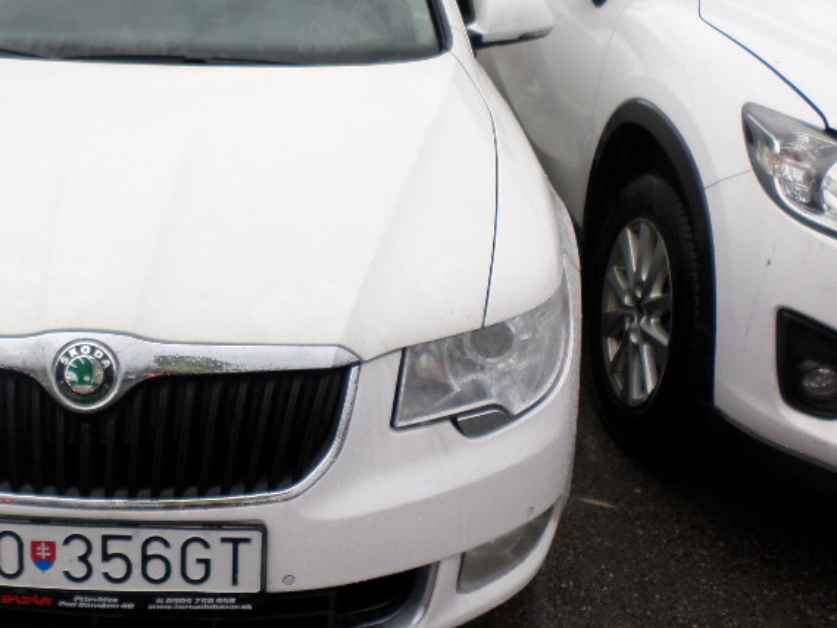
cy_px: 254
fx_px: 1088
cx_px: 200
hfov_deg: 40.8
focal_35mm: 45
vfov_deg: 32.1
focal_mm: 4.5
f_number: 2.5
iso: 80
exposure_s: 1/60
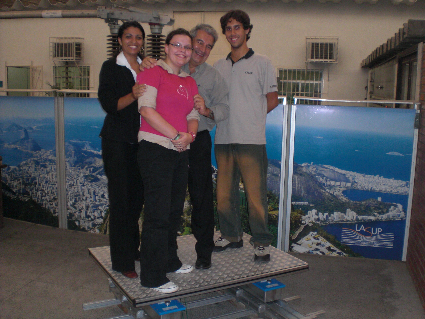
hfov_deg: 49.0
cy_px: 160
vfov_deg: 37.7
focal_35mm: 38
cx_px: 212
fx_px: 467
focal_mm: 6.3
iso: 200
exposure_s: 1/60
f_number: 3.1
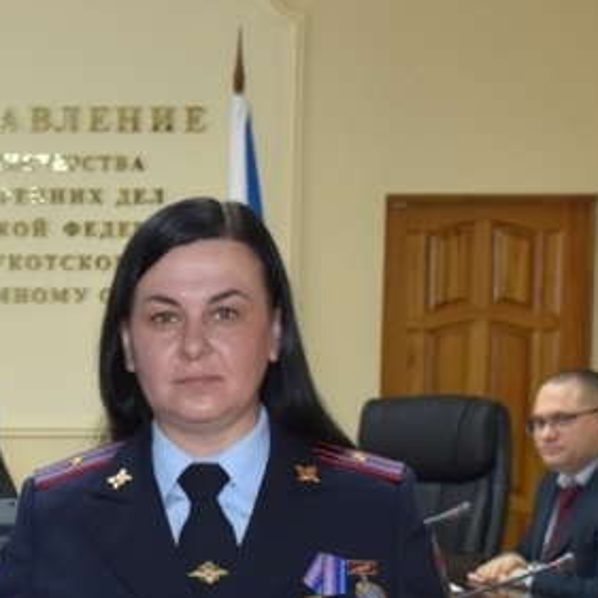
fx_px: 1700
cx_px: -87
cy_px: 480
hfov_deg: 19.0
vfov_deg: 19.7
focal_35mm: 87
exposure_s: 1/60
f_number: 3.8
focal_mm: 24
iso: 400
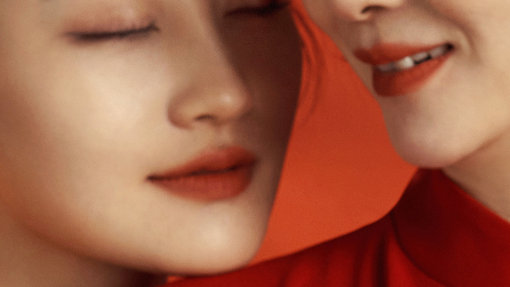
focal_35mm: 598
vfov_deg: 2.0
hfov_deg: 3.6
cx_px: 347
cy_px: 1014
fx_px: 8087
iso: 250
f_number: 5.6
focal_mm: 85
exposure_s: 1/125
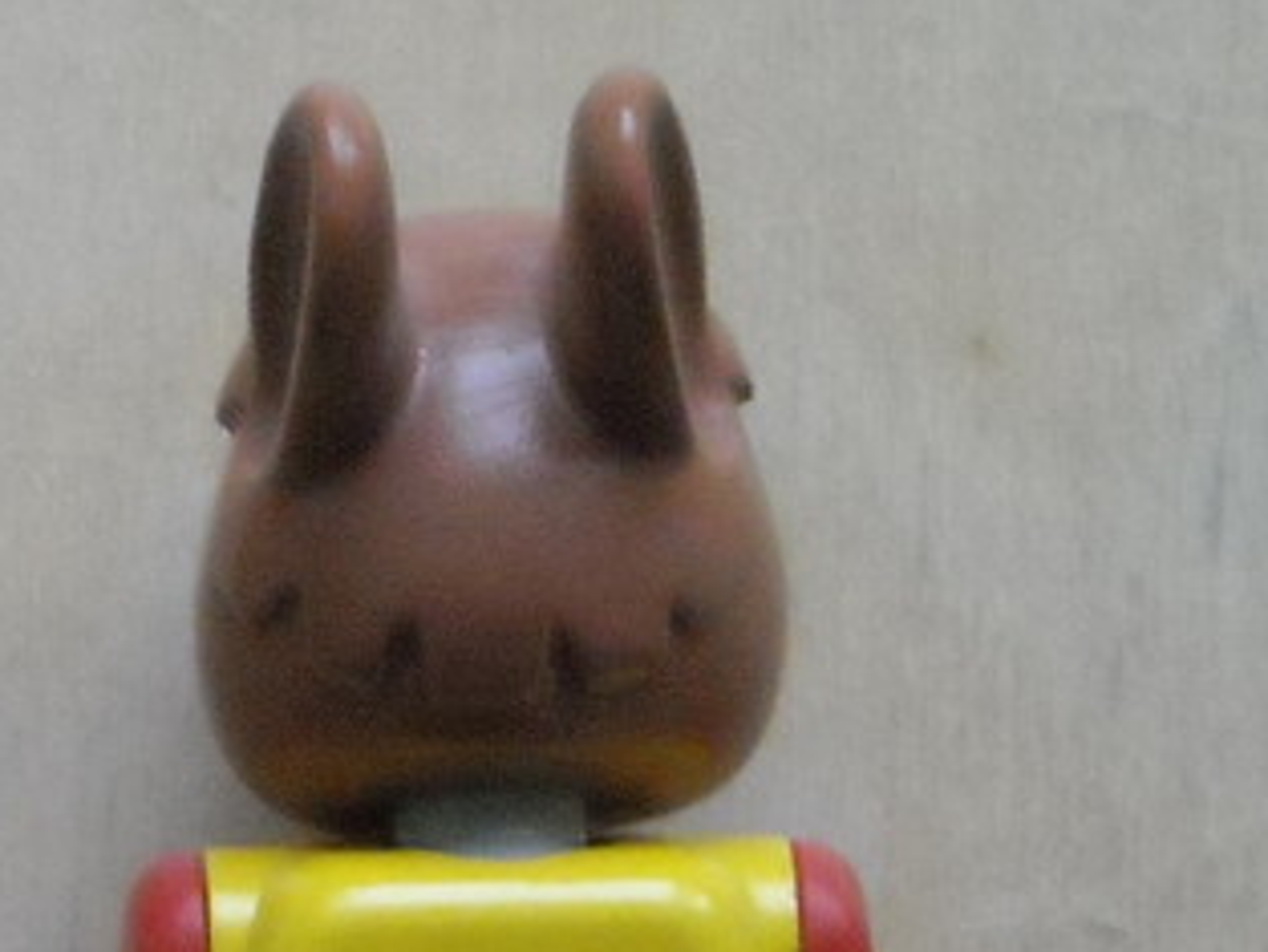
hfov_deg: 6.5
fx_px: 11067
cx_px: -393
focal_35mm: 302
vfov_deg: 4.9
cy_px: 837
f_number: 4.7
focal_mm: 17.1
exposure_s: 1/105
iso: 800
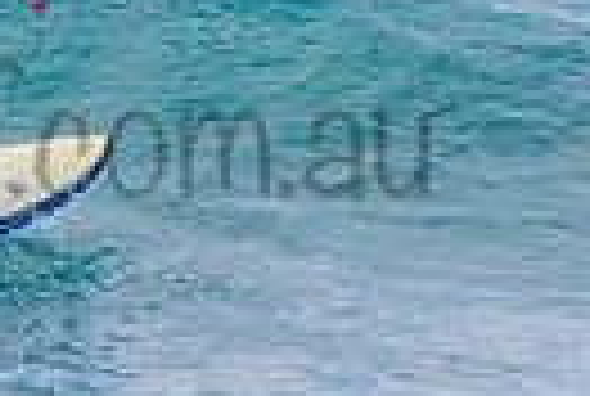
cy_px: 127
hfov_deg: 0.8
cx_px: -191
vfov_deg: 0.5
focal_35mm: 2702
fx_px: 44384
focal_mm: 500
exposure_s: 1/2000
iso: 360
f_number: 5.6
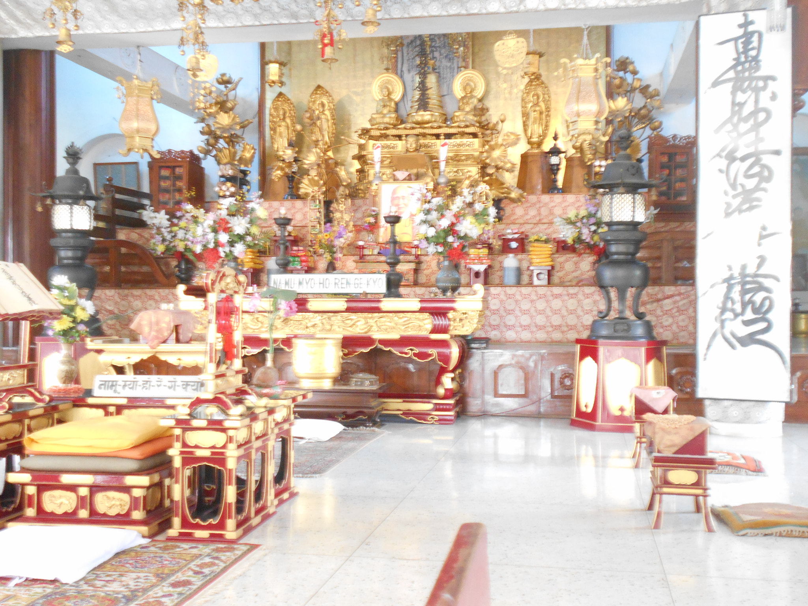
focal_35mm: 39
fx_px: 910
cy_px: 303
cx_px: 404
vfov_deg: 36.8
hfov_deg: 47.9
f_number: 3.9
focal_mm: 6.7
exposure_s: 1/8
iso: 500
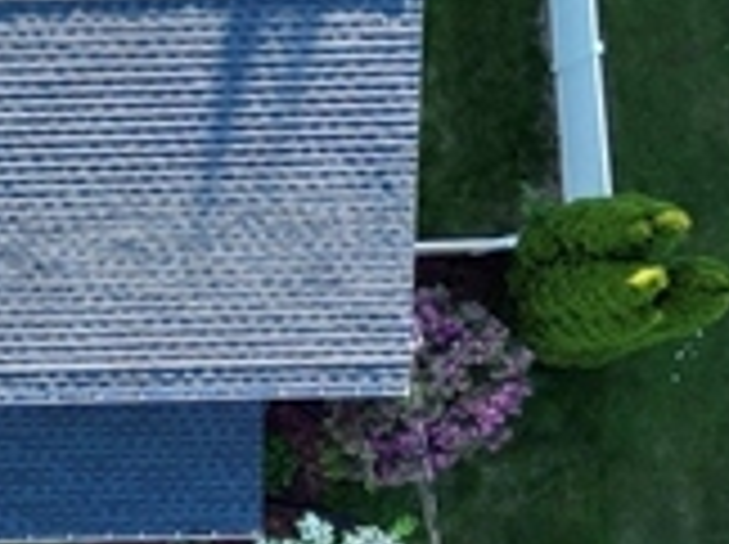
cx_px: -320
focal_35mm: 152
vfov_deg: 9.7
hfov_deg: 12.5
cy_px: 63
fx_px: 3196
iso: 100
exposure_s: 1/400
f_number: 1.7
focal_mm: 6.72
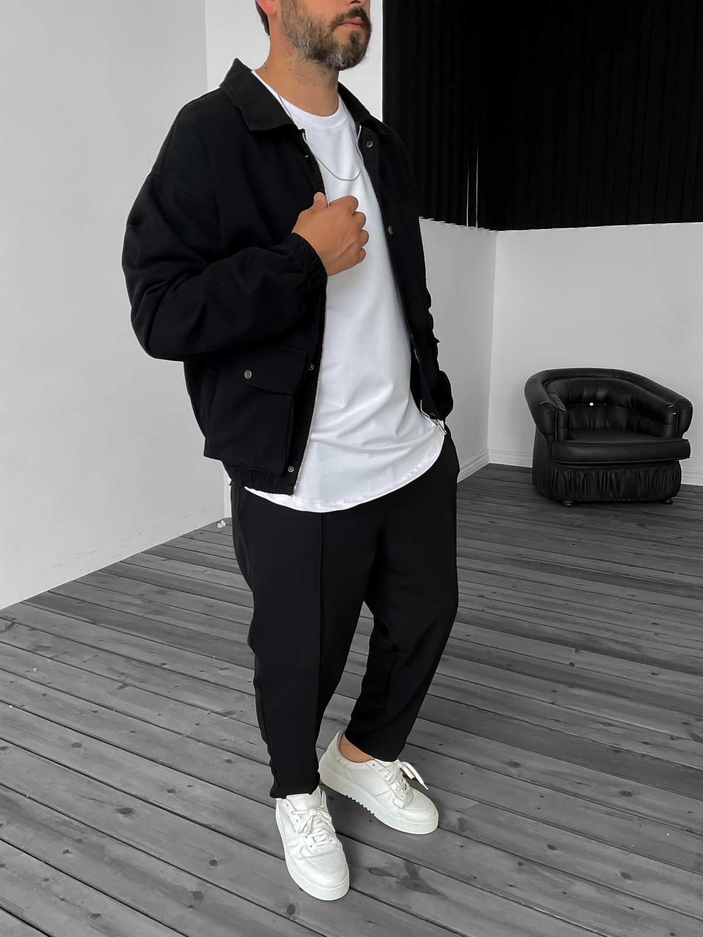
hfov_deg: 48.2
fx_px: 785
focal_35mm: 29
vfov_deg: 61.7
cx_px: 352
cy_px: 468
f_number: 1.8
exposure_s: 1/120
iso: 25
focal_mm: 3
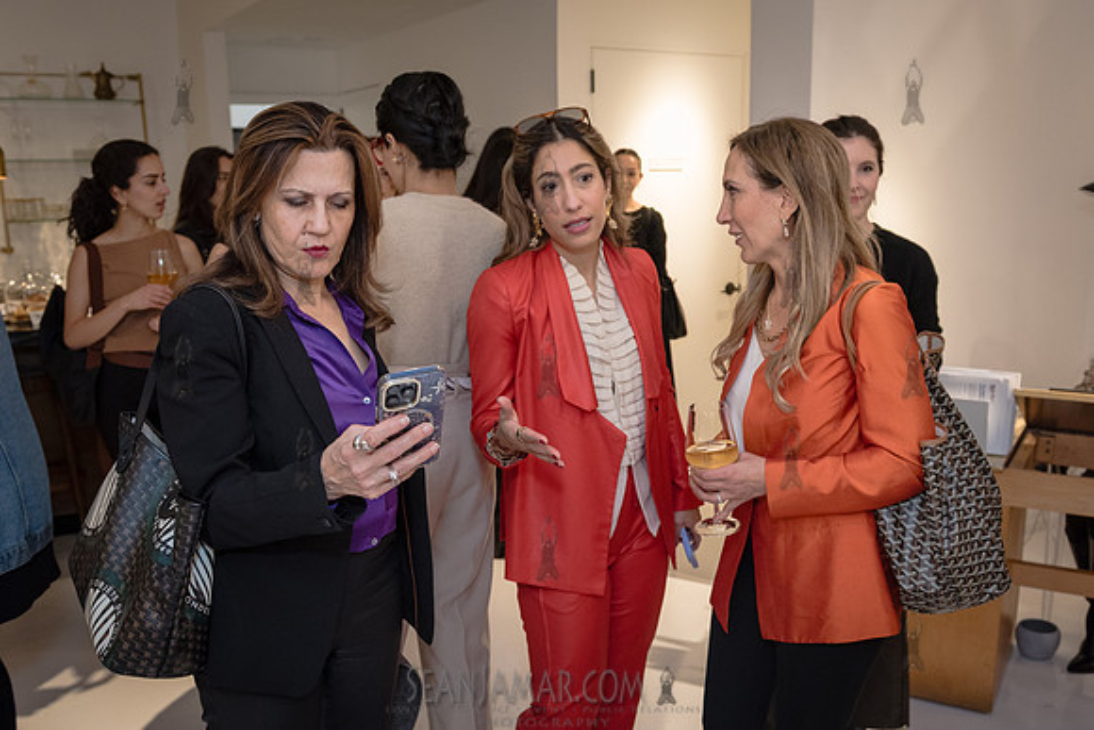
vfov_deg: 36.7
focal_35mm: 36
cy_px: 412
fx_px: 1097
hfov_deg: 53.0
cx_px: 569
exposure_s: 1/200
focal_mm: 31
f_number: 4
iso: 1600
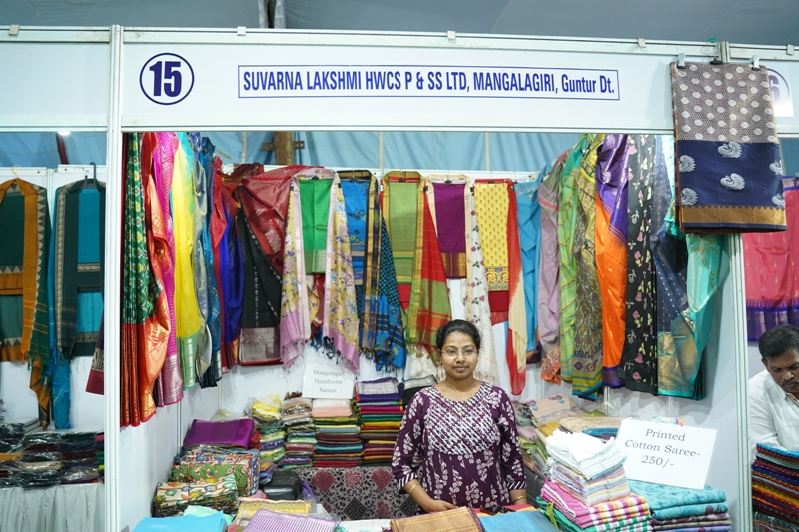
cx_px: 400
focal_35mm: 28
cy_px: 266
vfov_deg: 46.4
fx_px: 621
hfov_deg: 65.5
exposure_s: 1/125
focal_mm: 28
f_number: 3.2
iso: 2000
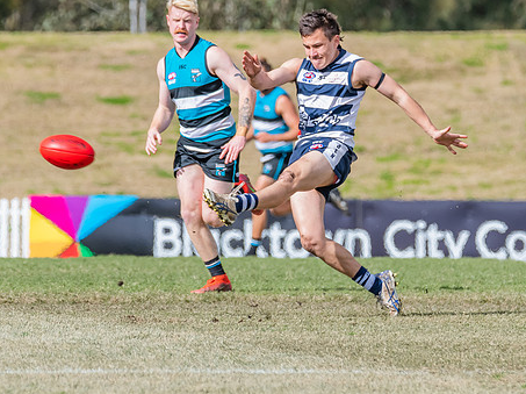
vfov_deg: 1.9
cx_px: 299
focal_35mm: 788
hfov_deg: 2.5
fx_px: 11964
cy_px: 151
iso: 800
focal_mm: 420
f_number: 9
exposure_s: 1/1600
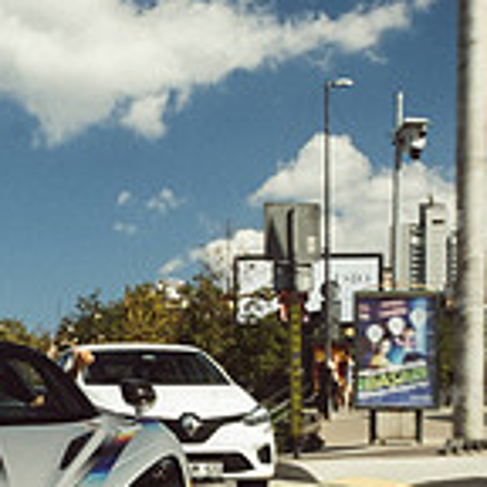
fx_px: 1337
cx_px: -44
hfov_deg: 19.8
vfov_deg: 20.4
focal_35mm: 84
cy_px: 384
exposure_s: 1/15
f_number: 20
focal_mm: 16
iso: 200
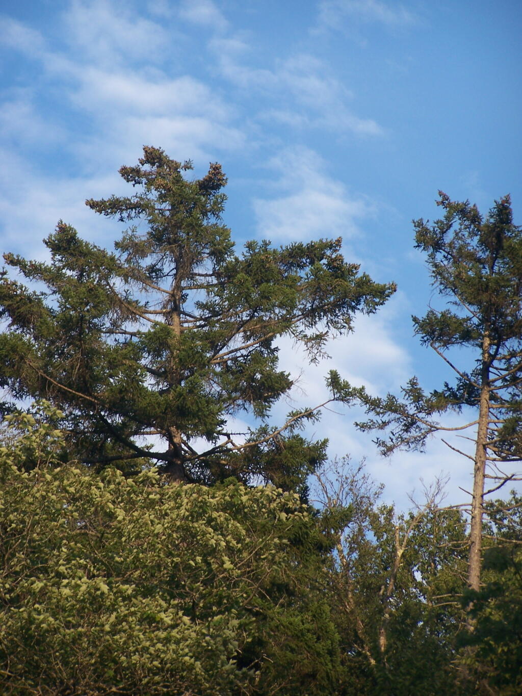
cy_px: 348
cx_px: 261
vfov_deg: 9.5
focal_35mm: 209
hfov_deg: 7.1
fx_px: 4202
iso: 80
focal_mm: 34.6
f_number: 3.2
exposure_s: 1/500
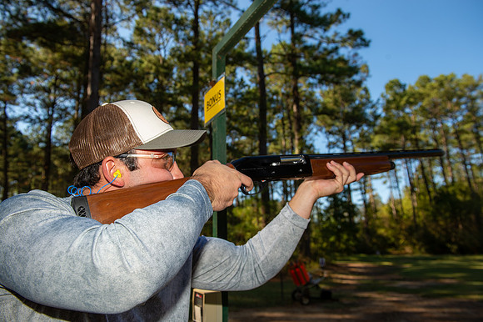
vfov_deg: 46.4
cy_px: 161
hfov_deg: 65.5
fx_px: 375
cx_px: 242
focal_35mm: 28
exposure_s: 1/200
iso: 125
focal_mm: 28
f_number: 5.6
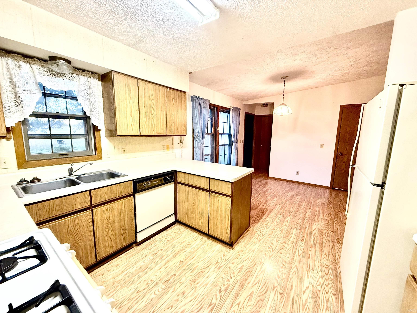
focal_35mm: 14
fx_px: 169
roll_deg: -1.3
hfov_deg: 102.1
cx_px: 208
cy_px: 156
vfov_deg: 85.7
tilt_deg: -8.4
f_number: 2.2
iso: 500
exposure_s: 1/60
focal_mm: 2.22
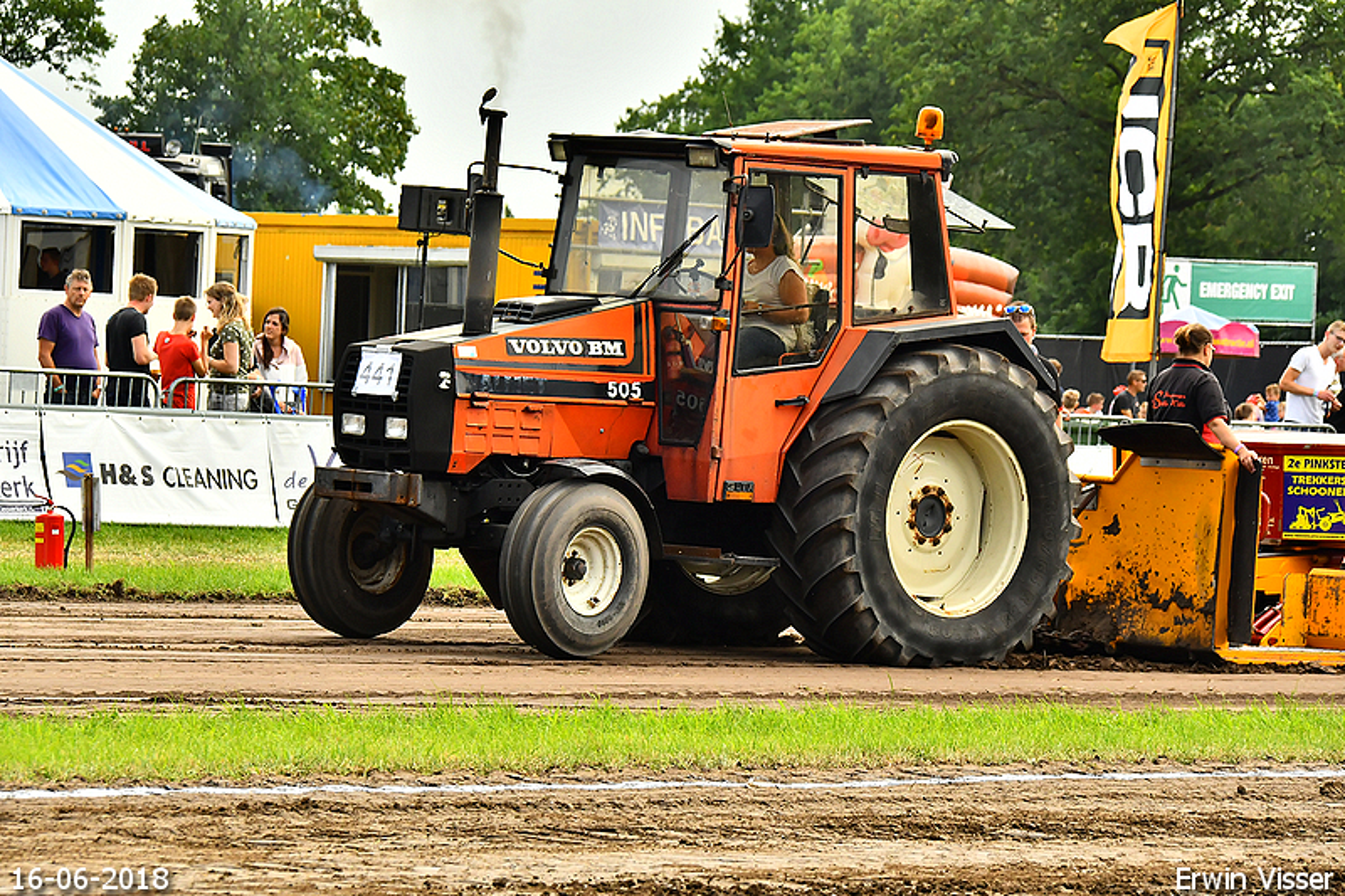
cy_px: 448
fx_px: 7003
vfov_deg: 7.3
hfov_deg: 11.0
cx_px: 672
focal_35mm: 188
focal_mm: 125
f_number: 9
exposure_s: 1/800
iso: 500
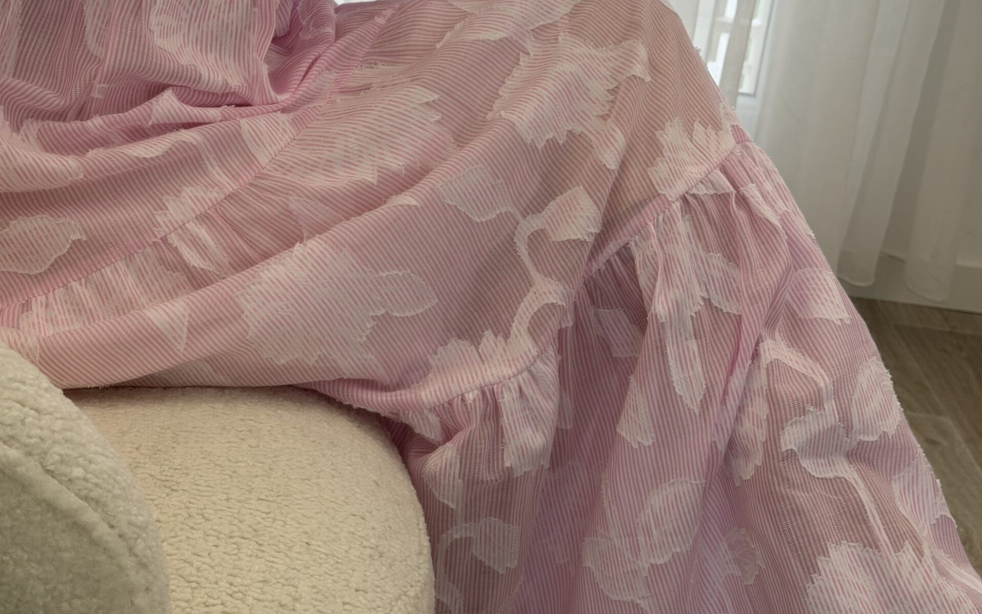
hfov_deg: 30.2
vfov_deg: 19.1
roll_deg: -11.1
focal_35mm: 68
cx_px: 492
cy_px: 276
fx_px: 1820
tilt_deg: -36.3
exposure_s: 1/146
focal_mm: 6.76
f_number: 1.78
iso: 50
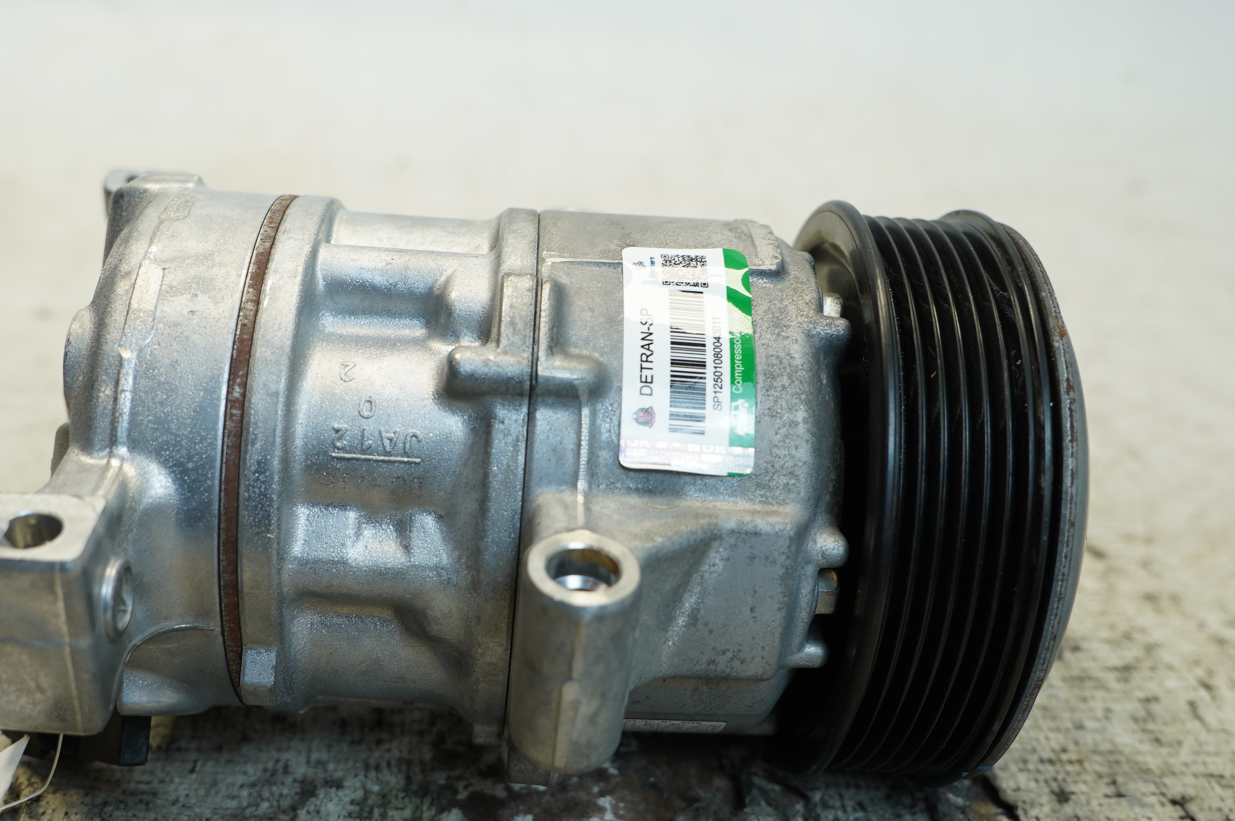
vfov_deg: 35.0
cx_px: 519
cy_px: 459
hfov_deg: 50.5
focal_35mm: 38
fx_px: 1302
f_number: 4
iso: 200
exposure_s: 1/60
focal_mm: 20
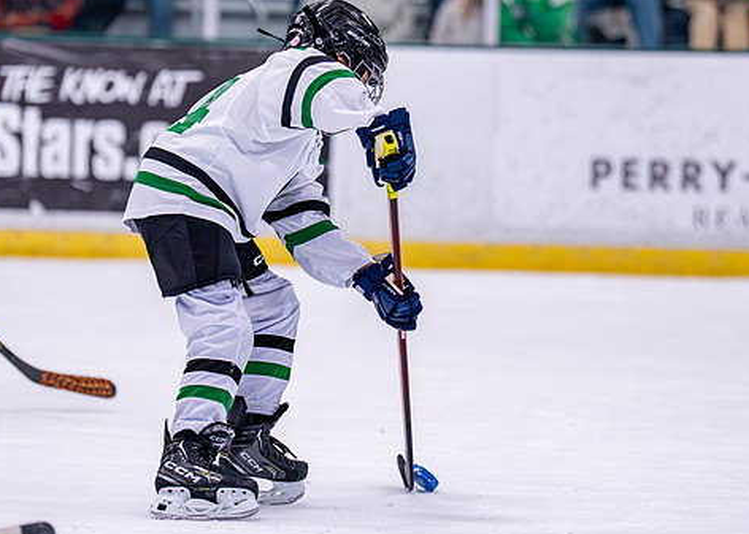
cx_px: 318
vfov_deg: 5.2
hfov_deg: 7.3
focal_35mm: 276
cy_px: 248
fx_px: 5870
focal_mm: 151
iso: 2500
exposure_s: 1/1250
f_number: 2.8
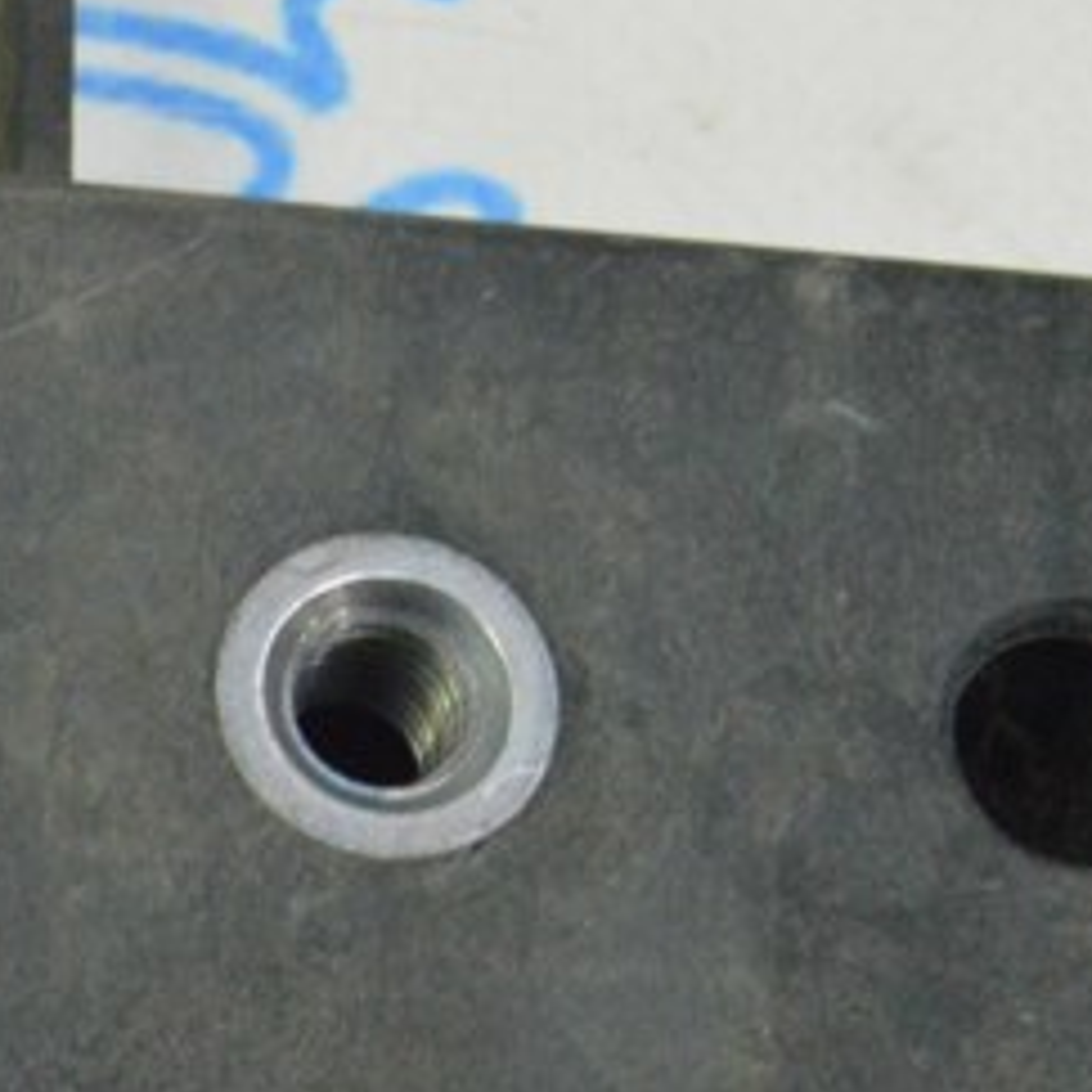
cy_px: 726
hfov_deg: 9.4
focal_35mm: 184
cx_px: -279
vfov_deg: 9.5
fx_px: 6571
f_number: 20
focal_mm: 55
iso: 6400
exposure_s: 1/20
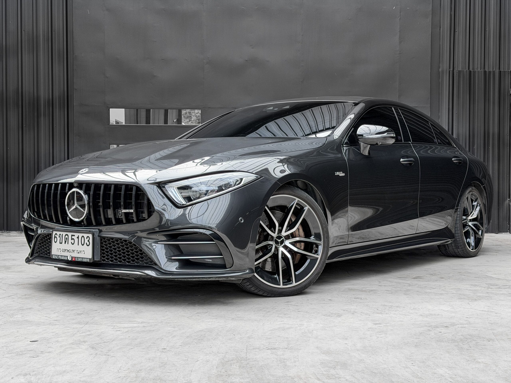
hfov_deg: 39.7
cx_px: 256
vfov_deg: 30.3
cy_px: 192
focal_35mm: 48
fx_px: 709
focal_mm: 6.76
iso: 80
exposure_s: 1/370
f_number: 1.8
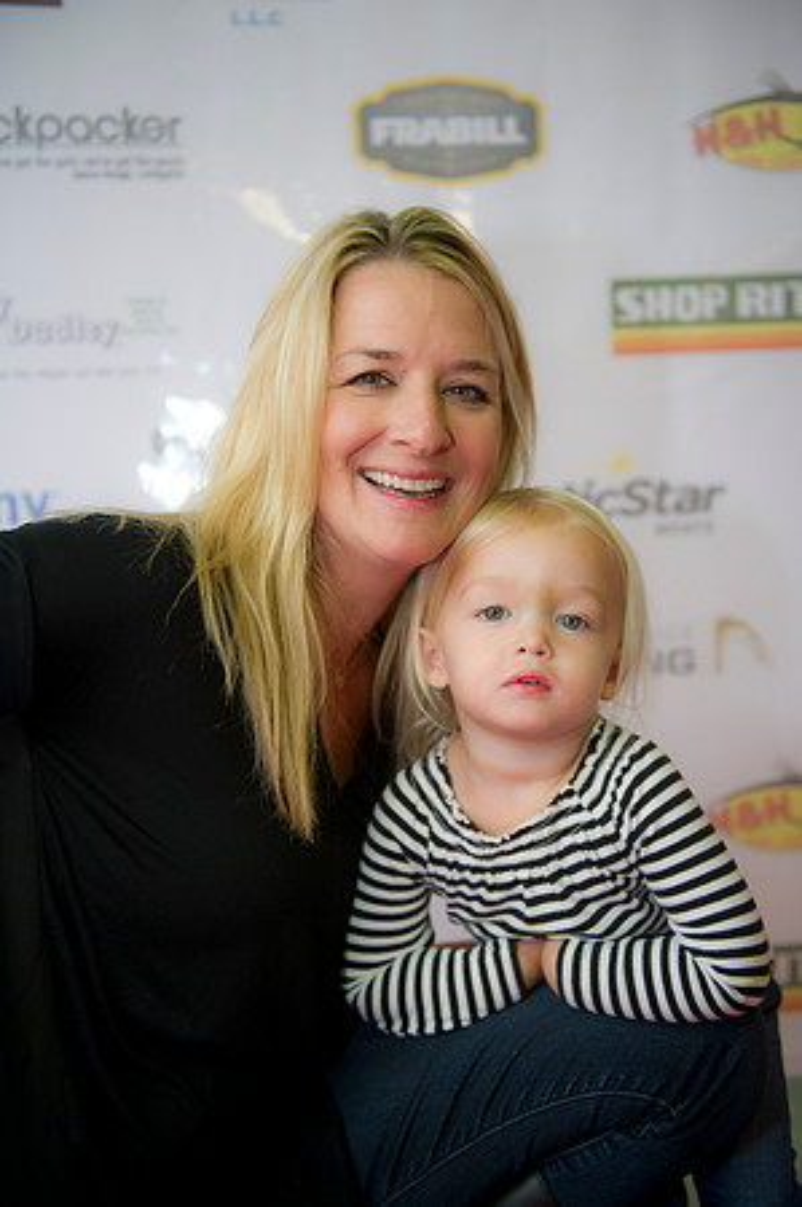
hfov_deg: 31.8
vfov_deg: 46.4
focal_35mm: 42
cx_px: 401
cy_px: 604
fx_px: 1407
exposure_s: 1/80
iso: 640
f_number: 2.8
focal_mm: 42
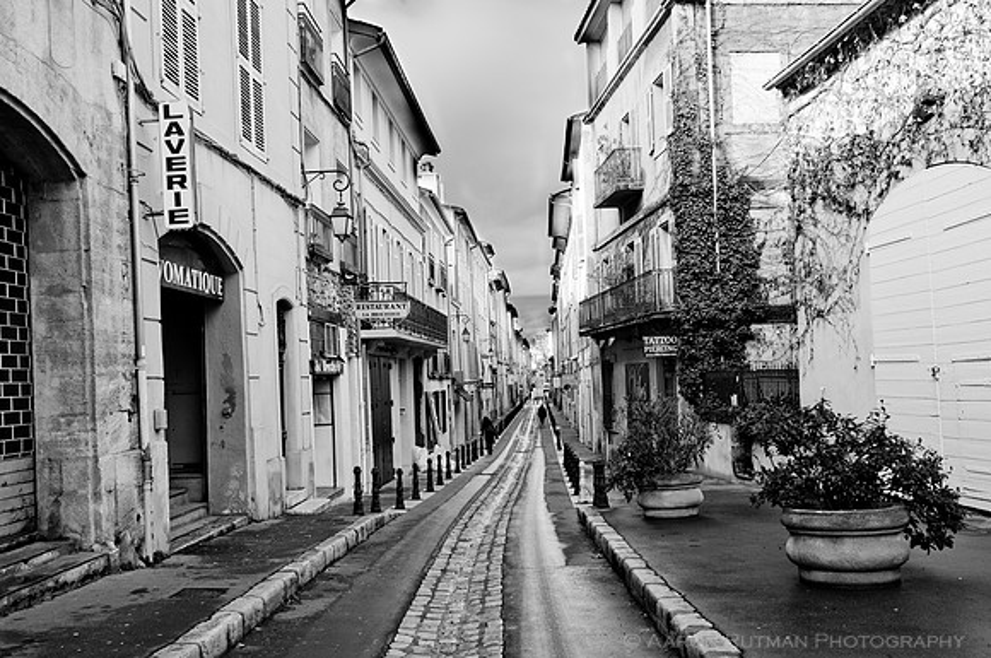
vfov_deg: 36.8
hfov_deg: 53.2
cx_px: 496
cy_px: 329
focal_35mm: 36
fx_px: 990
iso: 200
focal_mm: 24
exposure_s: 1/200
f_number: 7.1
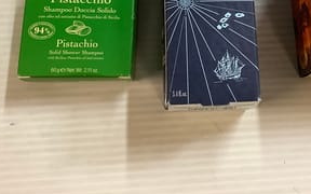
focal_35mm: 57
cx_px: 219
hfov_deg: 35.2
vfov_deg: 21.8
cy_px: -5
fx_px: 483
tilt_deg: -73.4
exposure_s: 1/50
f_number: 2.4
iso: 125
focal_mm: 3.3
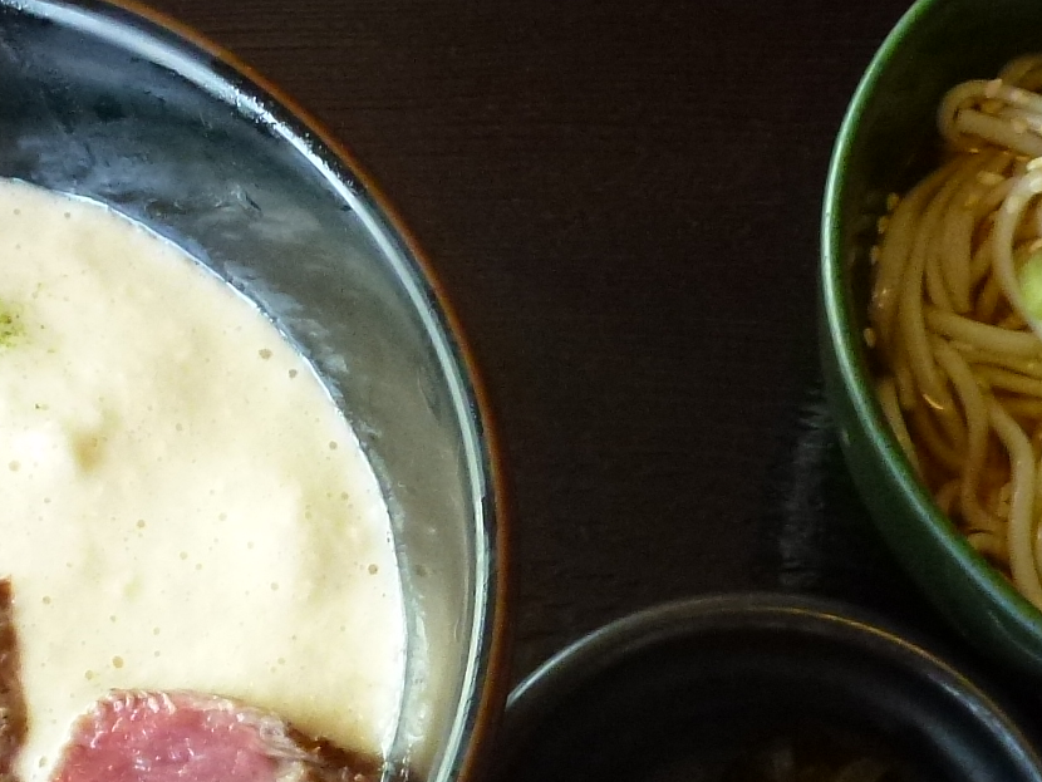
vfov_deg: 19.5
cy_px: 733
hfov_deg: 26.3
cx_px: 524
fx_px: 2228
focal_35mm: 74
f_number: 3.3
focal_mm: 4.3
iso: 400
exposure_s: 1/60
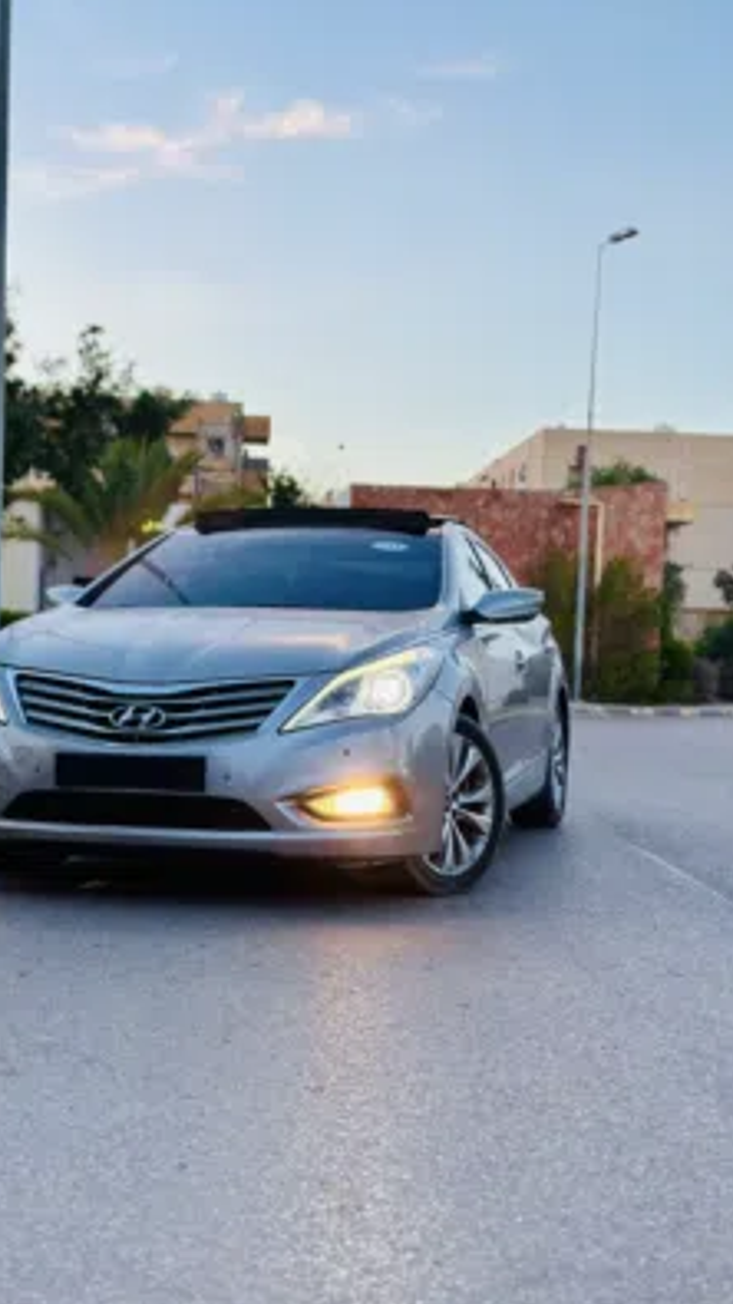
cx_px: 264
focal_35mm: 53
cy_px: 654
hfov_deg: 22.6
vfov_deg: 39.2
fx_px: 1832
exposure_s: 1/365
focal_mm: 6.86
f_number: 1.78
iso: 80
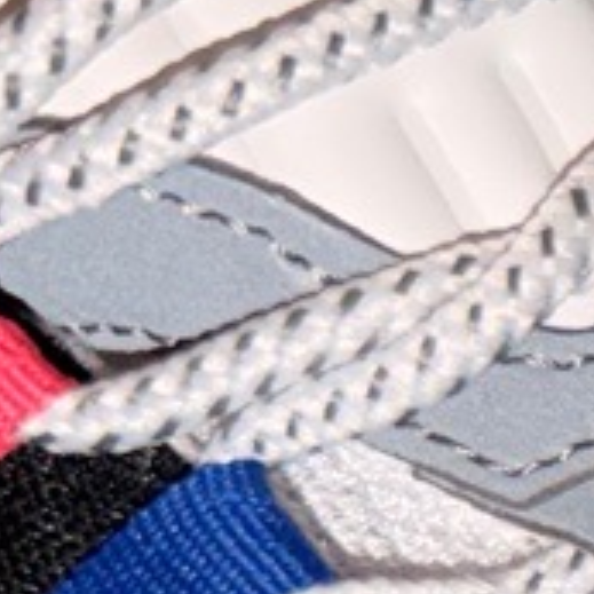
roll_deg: -10.0
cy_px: 1185
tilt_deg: -37.4
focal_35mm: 196
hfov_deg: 7.7
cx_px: 1827
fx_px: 3805
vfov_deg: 8.5
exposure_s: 1/4
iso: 50
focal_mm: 6.76
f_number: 1.78
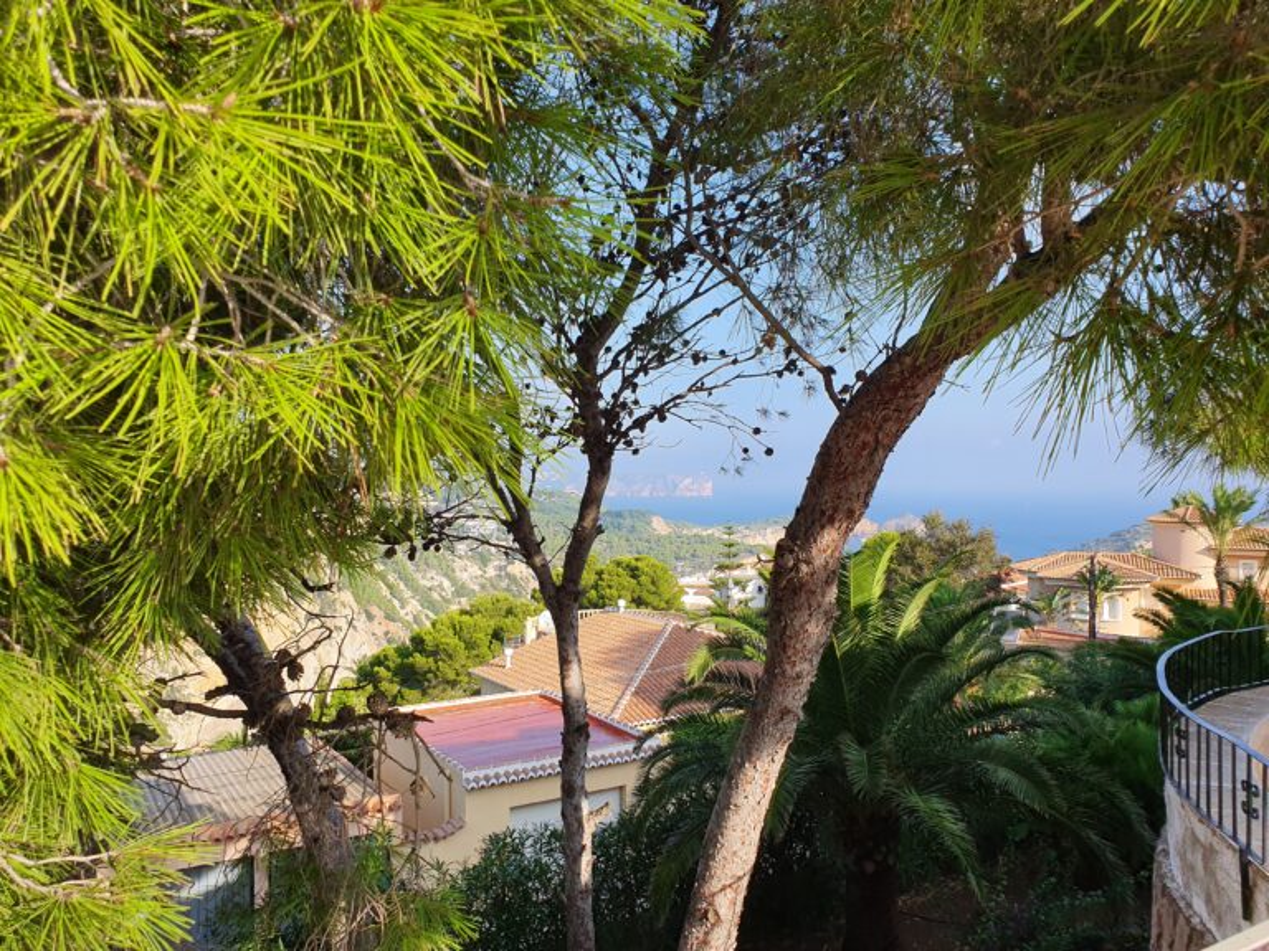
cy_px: 476
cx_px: 634
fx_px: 953
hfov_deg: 67.3
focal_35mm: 26
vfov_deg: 53.1
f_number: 2.4
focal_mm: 4.32
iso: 50
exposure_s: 1/1020
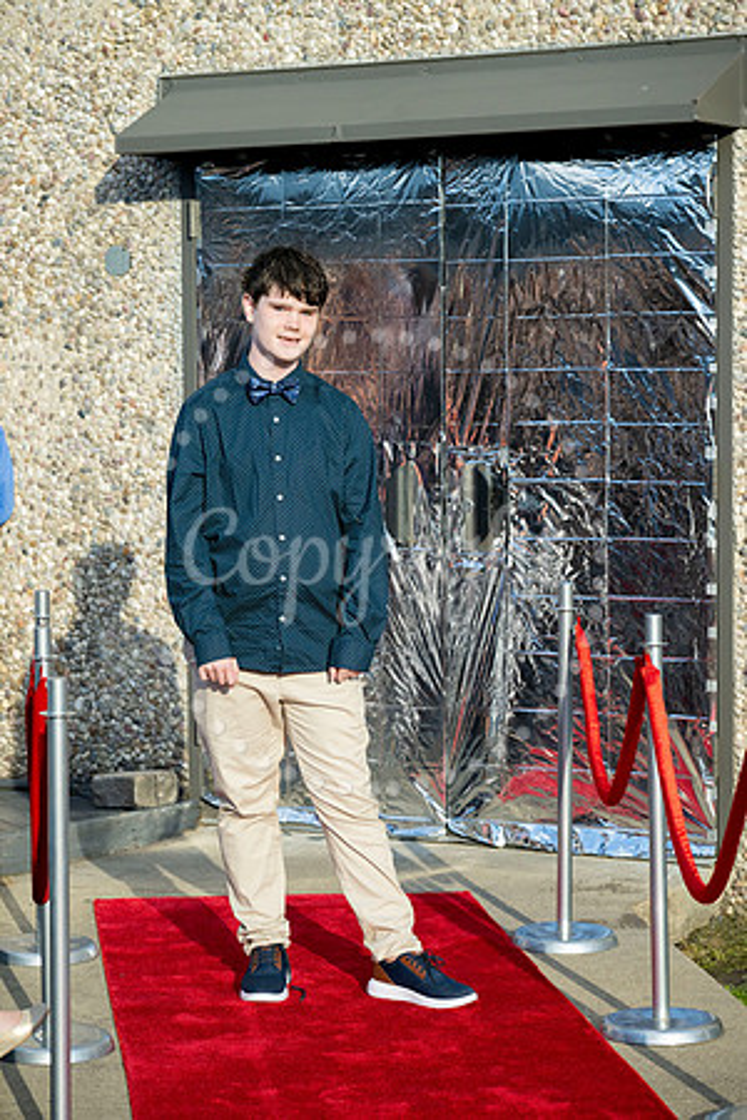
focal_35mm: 92
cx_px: 374
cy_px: 560
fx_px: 2863
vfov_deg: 22.1
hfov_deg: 14.9
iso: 400
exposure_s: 1/2500
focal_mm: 92
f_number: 5.6
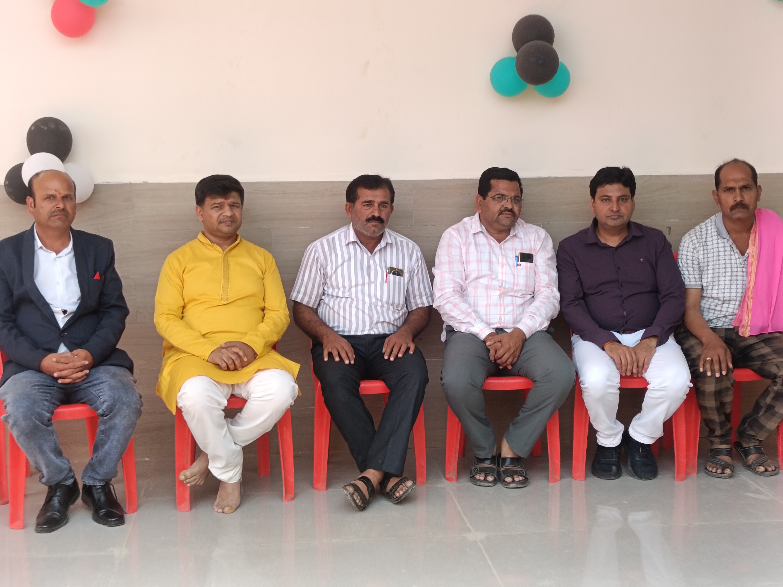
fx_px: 1131
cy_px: 294
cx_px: 392
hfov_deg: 38.2
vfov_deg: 29.1
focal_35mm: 50
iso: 158
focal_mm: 4.7
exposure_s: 1/100
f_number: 1.7
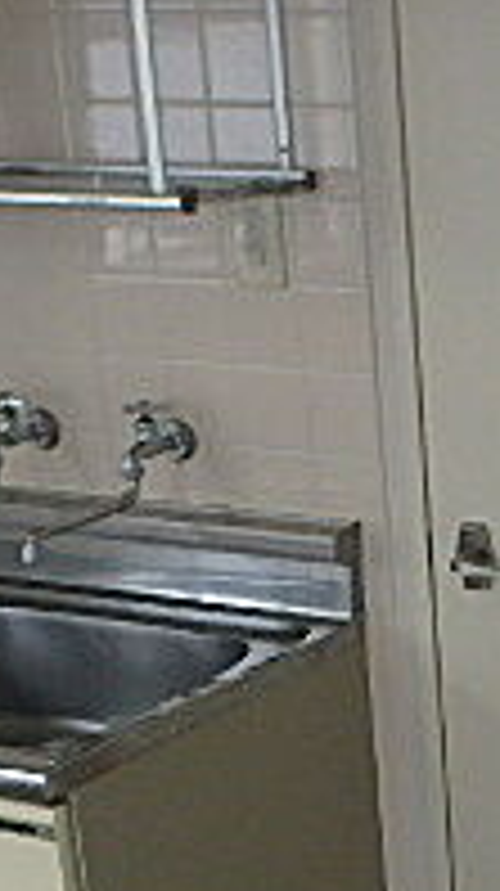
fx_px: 1749
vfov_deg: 27.9
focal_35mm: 74
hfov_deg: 14.6
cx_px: 842
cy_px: 734
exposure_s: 1/50
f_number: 3.5
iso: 200
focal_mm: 3.7
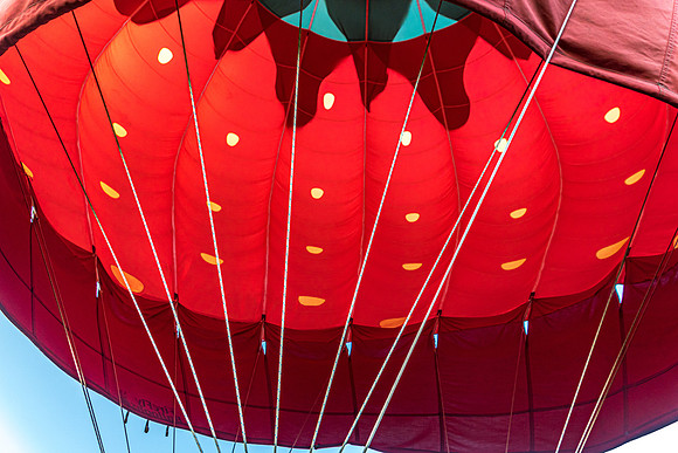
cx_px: 339
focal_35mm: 27
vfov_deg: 48.0
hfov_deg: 67.4
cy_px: 226
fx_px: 509
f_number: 5
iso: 400
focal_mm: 18
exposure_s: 1/60
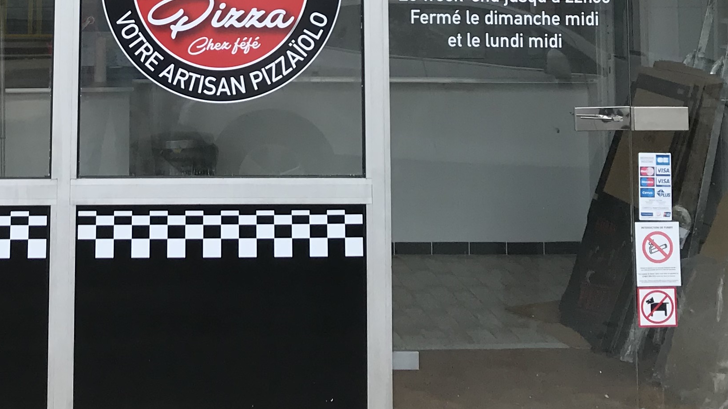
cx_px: 203
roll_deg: -0.8
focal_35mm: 75
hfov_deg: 27.9
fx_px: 1448
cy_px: -157
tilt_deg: +4.5
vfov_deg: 15.2
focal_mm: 3.99
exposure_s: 1/798
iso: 20
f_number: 1.8
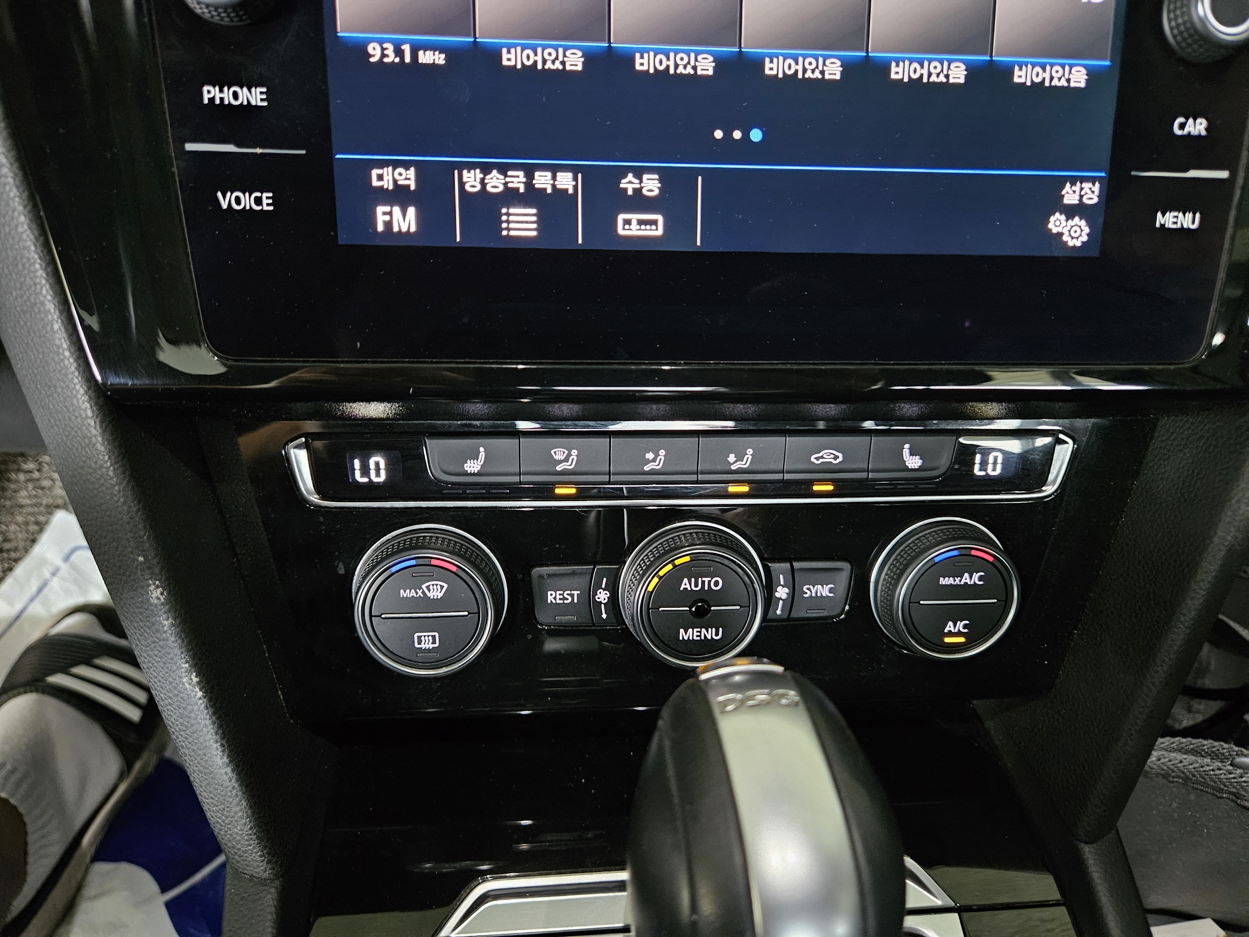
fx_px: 830
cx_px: 624
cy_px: 468
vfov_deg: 58.9
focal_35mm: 23
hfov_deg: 73.9
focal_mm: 5.4
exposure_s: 1/24
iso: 1250
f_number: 1.8
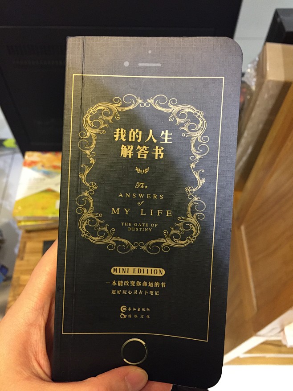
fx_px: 327
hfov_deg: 48.2
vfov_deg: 61.7
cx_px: 146
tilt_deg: -57.9
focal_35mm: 29
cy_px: 196
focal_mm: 4.15
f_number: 2.2
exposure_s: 1/25
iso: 250
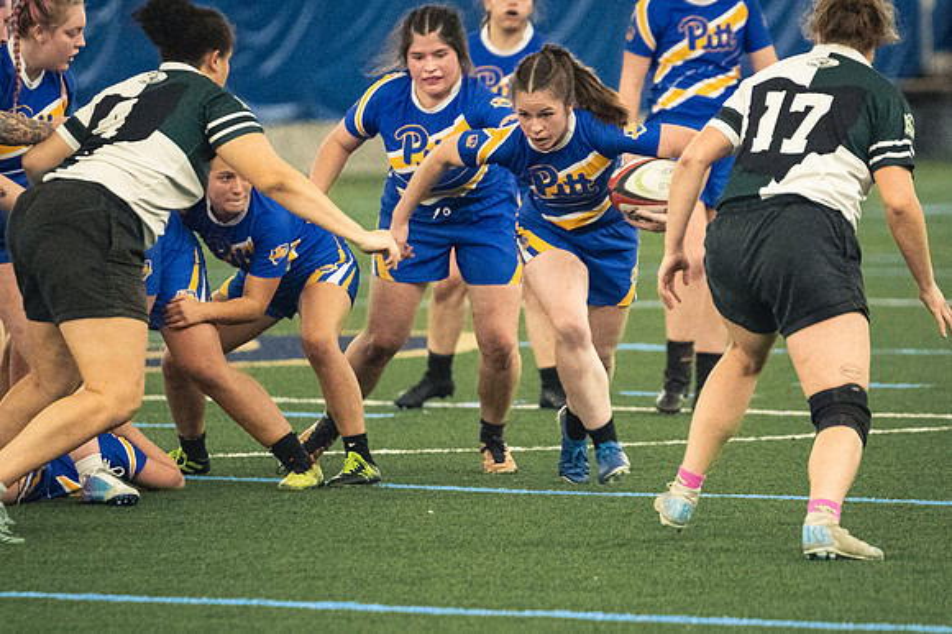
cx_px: 490
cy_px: 414
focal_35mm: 433
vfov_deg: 3.2
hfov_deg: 4.8
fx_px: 11448
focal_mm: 200
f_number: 2.8
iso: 12800
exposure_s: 1/500
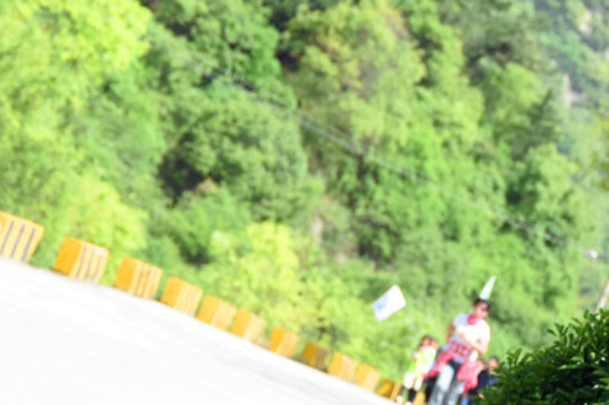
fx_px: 3397
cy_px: 100
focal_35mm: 201
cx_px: 143
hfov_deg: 10.2
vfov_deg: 6.8
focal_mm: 70
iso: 640
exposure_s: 1/1250
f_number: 5
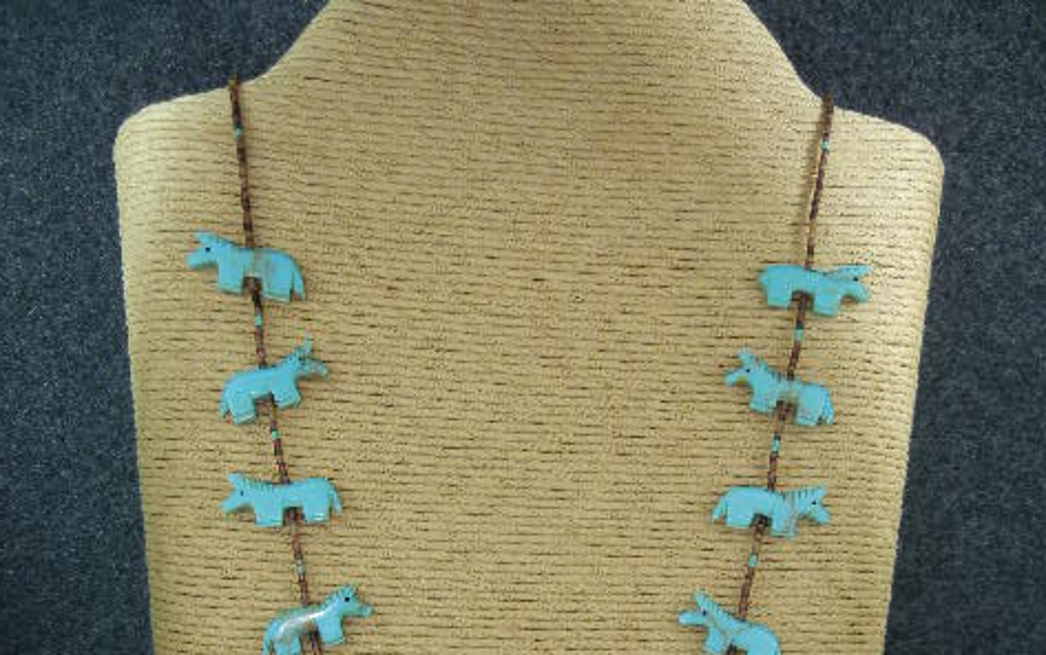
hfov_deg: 46.2
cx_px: 520
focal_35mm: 43
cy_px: 637
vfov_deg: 28.3
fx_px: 1226
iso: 203
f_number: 3.5
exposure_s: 1/30
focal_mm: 5.4
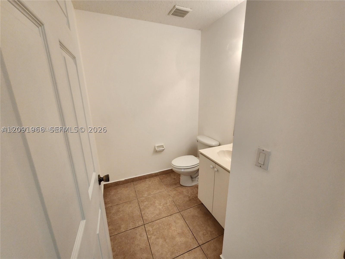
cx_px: 172
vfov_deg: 89.9
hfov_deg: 106.2
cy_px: 130
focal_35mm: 13
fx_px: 130
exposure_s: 1/60
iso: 160
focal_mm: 2.2
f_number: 2.2
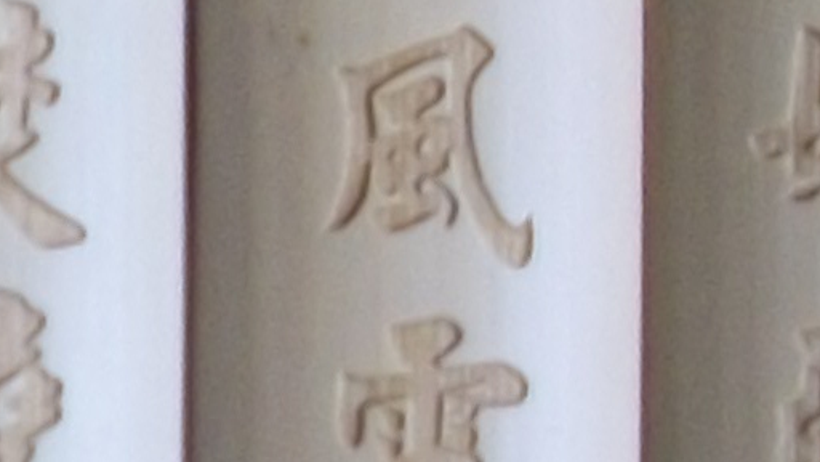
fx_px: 5936
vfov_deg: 4.4
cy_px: 415
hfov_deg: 7.4
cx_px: -1220
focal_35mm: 273
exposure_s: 1/30
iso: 127
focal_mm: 6.3
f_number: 3.1
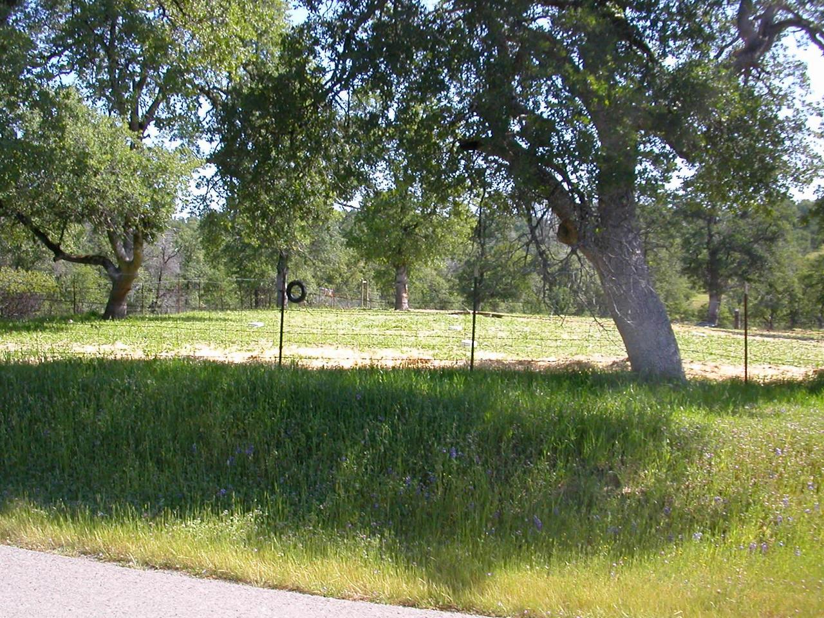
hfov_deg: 50.1
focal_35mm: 37
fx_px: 881
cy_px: 309
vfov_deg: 38.7
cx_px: 412
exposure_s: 1/221
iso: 100
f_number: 4.5
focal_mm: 5.6
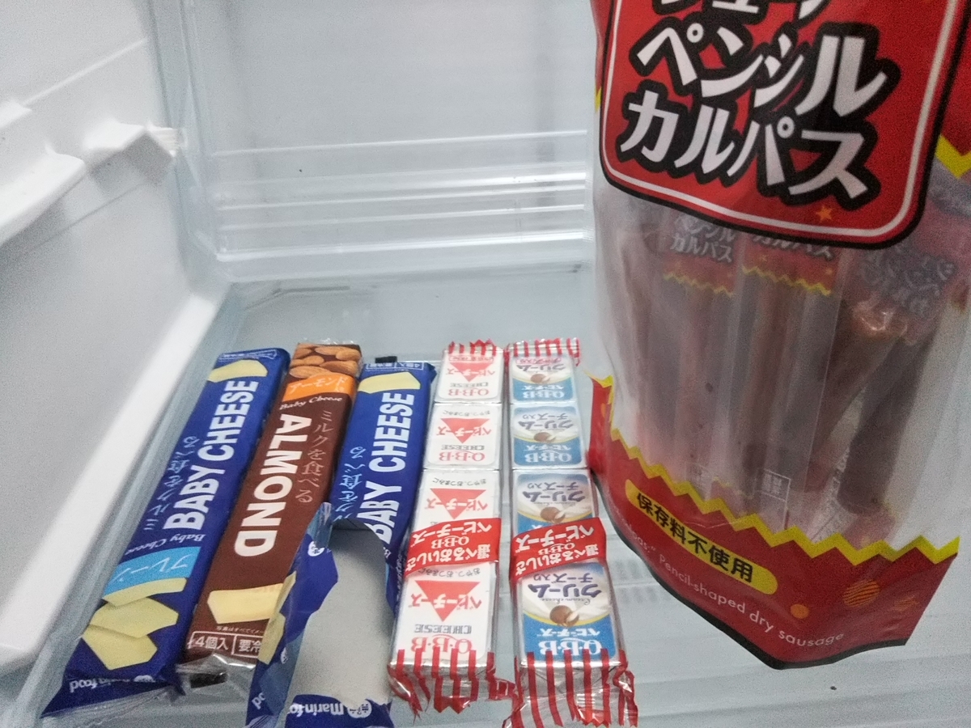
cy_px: 364
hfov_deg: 60.0
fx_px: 842
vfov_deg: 46.8
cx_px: 486
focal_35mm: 30
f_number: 2.2
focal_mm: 4
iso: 250
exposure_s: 1/30
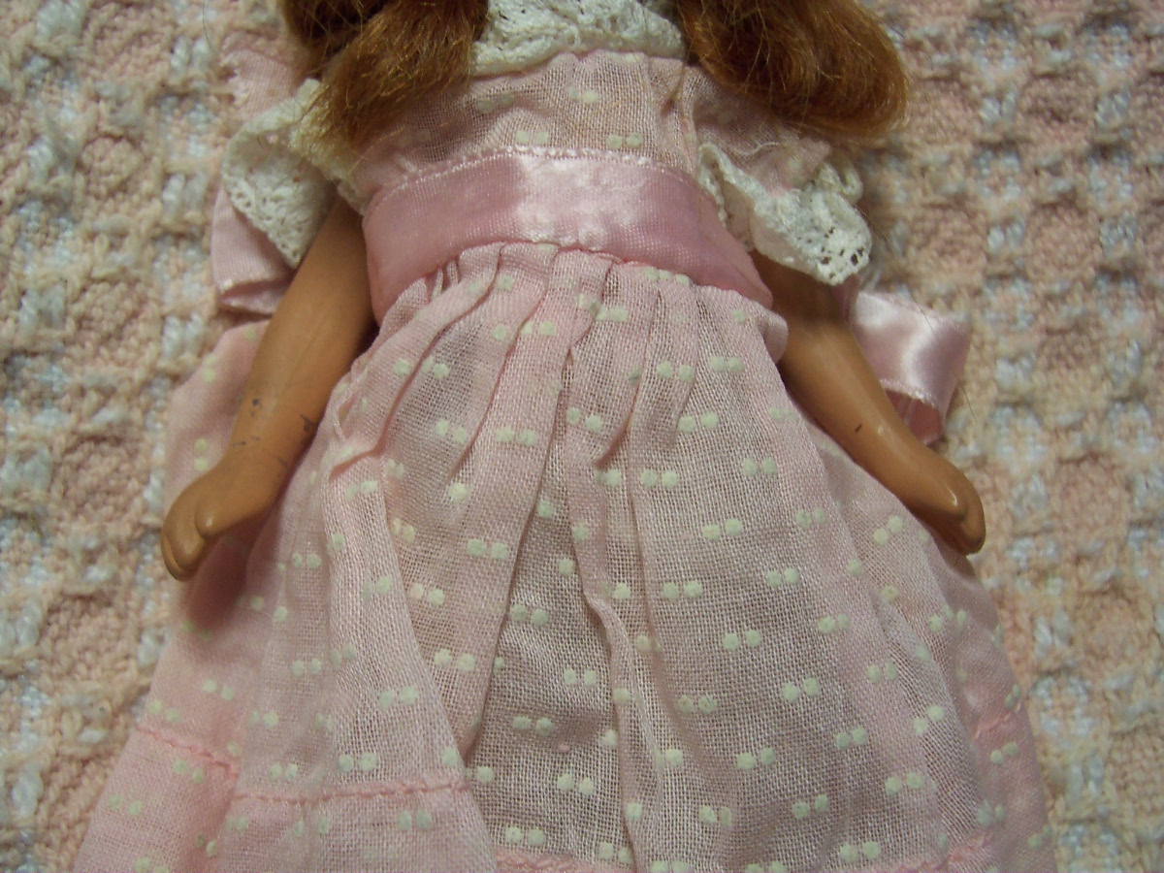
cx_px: 582
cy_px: 436
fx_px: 1244
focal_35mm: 37
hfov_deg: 50.1
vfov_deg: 38.7
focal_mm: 5.6
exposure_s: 1/60
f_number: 2.8
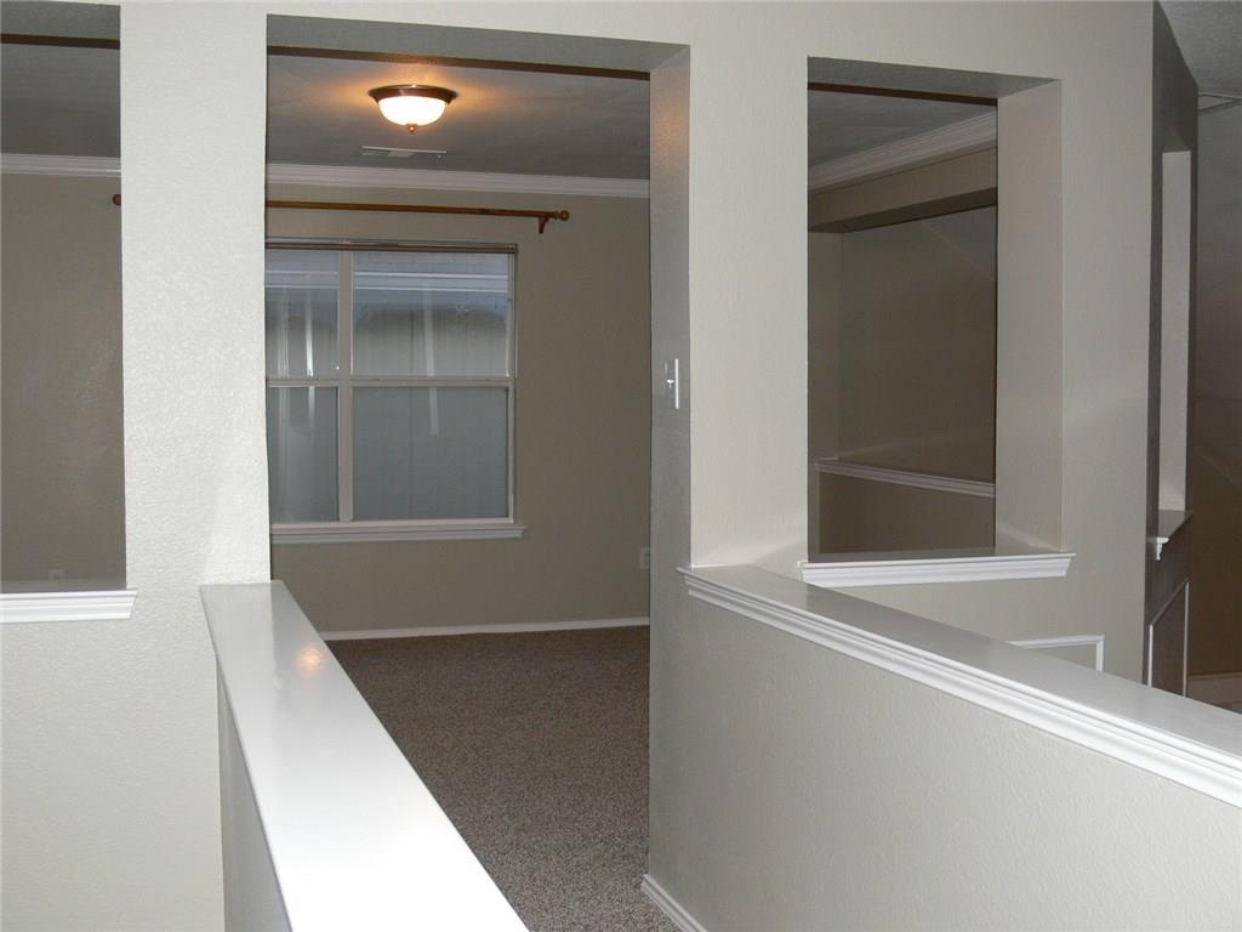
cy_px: 466
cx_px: 621
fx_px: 1399
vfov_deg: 36.8
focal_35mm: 39
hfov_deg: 47.9
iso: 100
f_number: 2.8
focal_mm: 8.1
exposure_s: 1/30
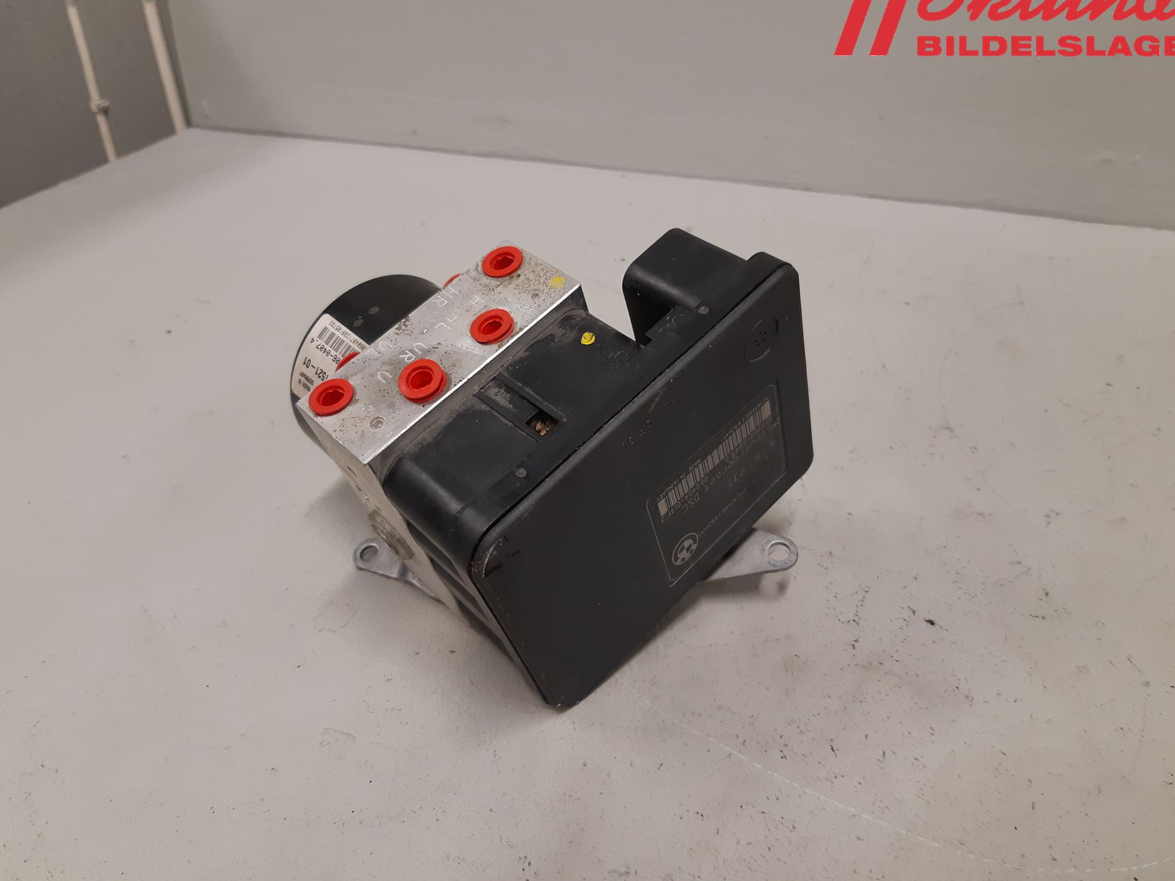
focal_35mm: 28
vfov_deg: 49.7
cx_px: 581
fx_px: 950
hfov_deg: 63.4
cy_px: 426
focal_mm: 3.93
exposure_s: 1/50
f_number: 1.7
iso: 125
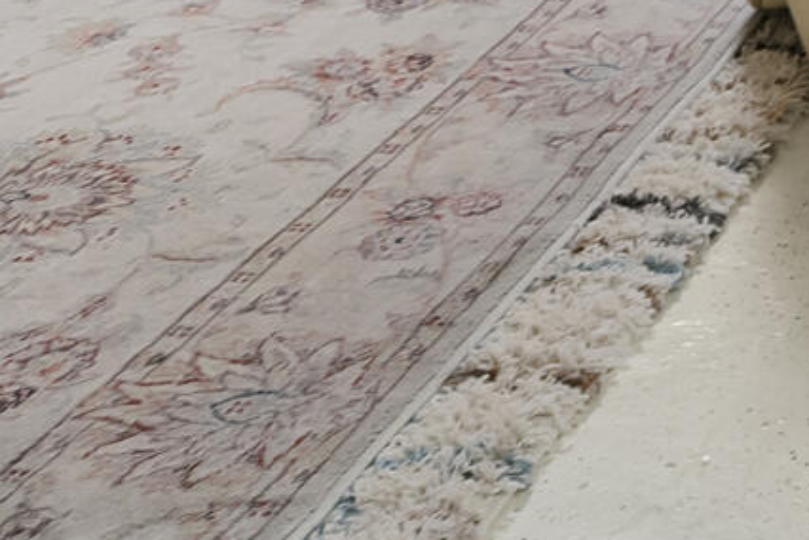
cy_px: -980
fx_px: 2112
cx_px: 1553
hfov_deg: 16.9
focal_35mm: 94
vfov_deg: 10.8
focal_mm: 16
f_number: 5
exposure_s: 1/8
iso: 250
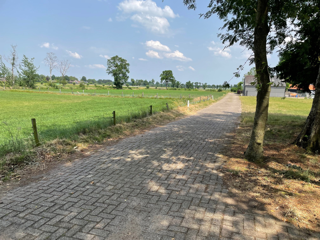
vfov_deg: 53.1
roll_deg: -1.4
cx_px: 160
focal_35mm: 26
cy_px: 120
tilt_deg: -8.5
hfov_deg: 67.3
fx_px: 240
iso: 32
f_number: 1.6
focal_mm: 4.2
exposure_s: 1/2681
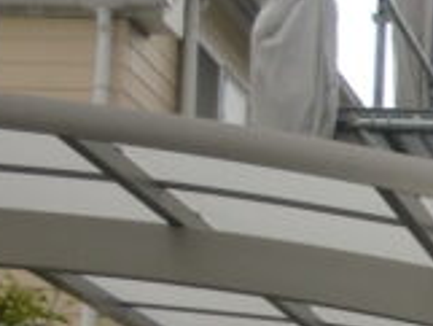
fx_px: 2779
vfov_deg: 6.6
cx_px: 1208
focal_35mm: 222
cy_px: 485
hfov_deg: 7.9
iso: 64
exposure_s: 1/400
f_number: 3.1
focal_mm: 6.3
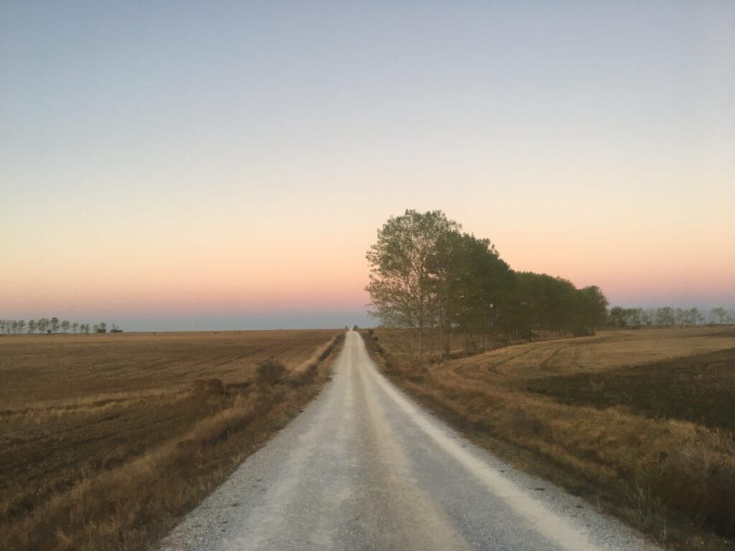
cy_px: 276
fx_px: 616
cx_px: 368
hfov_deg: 61.7
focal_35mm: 29
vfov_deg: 48.2
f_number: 2.2
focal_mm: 4.15
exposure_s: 1/33
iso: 25
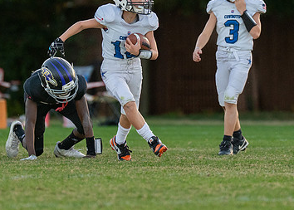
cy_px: 20
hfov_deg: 3.1
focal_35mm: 660
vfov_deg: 2.2
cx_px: 163
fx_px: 5512
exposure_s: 1/1600
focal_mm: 200
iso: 800
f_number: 2.8
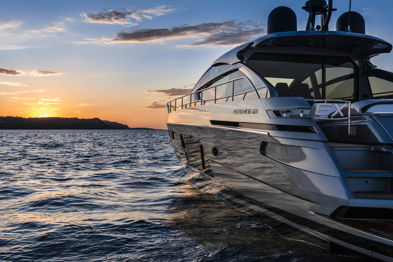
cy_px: 131
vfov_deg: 31.9
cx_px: 196
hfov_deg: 46.4
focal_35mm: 42
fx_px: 459
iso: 500
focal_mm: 42
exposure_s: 1/500
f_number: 8
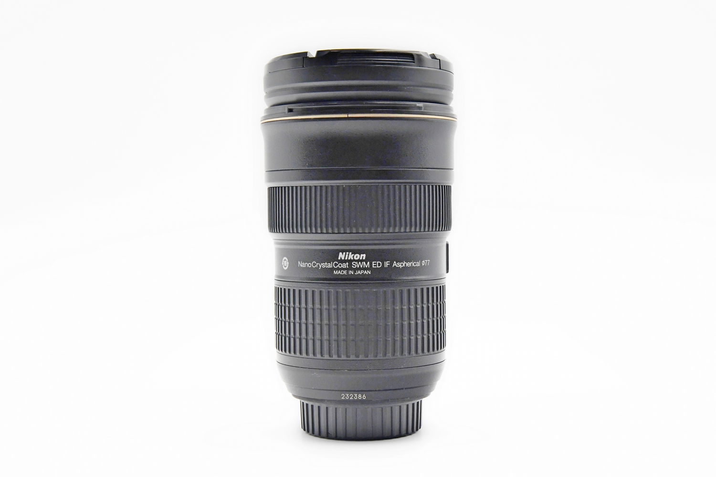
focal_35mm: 60
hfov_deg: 33.4
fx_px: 1193
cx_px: 358
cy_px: 238
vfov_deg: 22.6
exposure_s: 1/160
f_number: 8
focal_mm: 40
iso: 1600
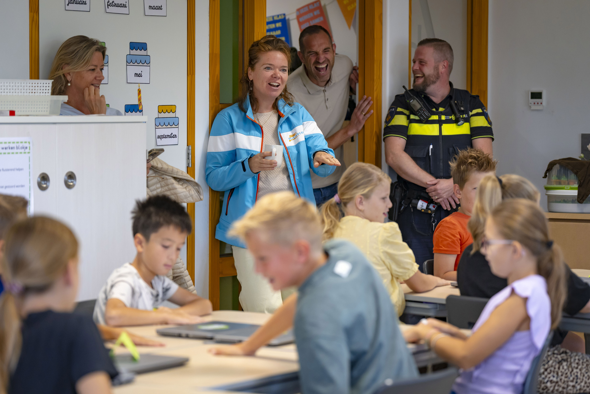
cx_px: 295
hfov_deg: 18.4
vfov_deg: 12.3
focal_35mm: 111
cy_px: 197
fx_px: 1819
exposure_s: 1/250
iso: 1000
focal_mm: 111
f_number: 3.2
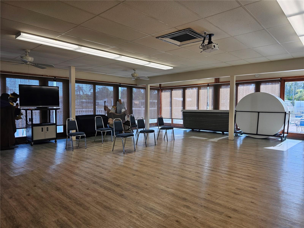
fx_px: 202
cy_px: 114
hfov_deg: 73.9
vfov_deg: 58.9
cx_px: 152
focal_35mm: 23
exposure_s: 1/120
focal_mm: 6.3
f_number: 1.7
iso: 32
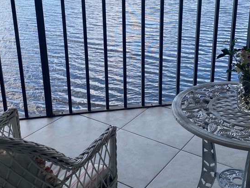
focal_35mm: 49
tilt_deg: -19.3
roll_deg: +0.3
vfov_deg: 29.4
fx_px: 354
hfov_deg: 38.9
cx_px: 131
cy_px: 57
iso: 32
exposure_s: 1/475
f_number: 1.8
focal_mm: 4.25
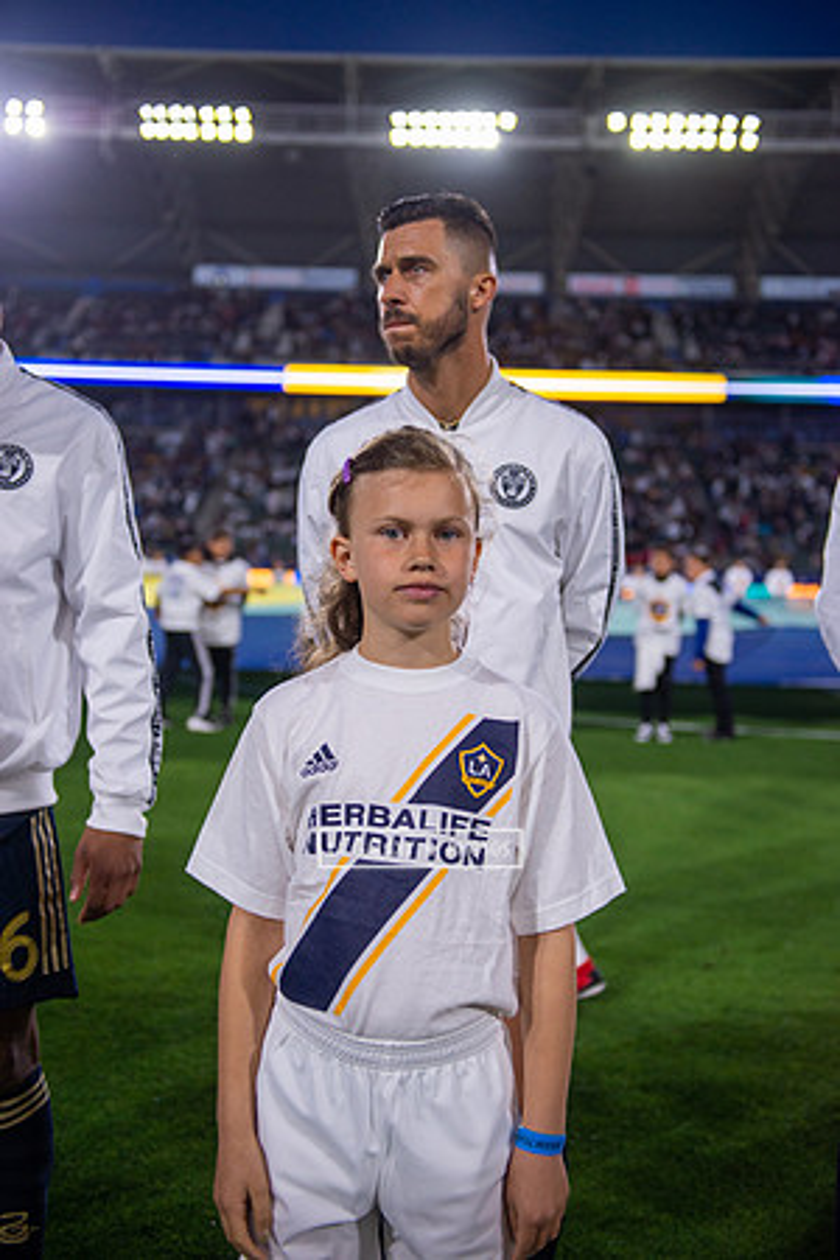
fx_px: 1540
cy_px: 630
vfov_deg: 44.5
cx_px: 420
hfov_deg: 30.5
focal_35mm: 44
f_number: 2.8
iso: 640
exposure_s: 1/1600
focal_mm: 44
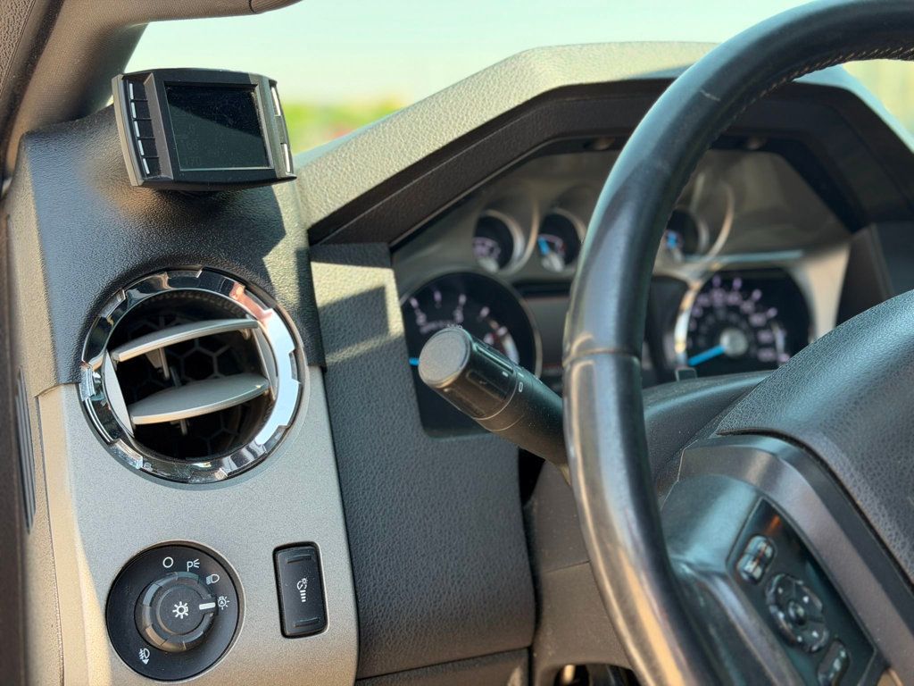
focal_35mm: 48
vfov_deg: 30.3
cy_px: 343
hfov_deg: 39.7
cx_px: 457
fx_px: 1267
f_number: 1.78
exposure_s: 1/364
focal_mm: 6.76
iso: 64
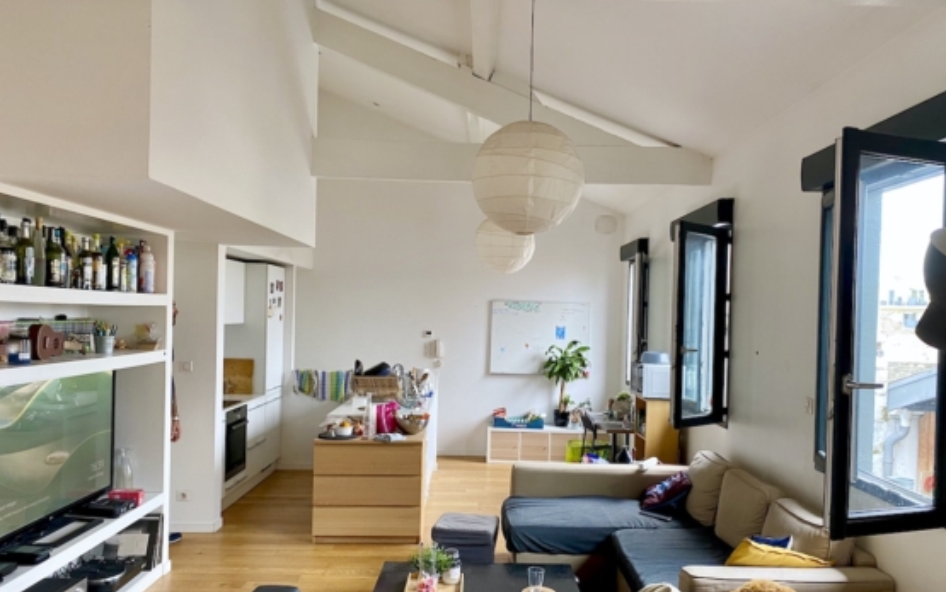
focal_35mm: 29
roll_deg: -1.7
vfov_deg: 43.1
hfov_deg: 64.6
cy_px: 336
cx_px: 487
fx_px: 748
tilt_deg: -1.4
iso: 125
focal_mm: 4.25
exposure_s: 1/90
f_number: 1.8
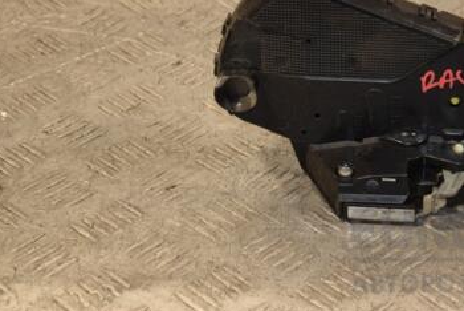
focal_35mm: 149
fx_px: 1922
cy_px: 52
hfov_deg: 13.7
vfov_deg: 9.2
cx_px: 326
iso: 800
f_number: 5
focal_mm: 58
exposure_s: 1/160
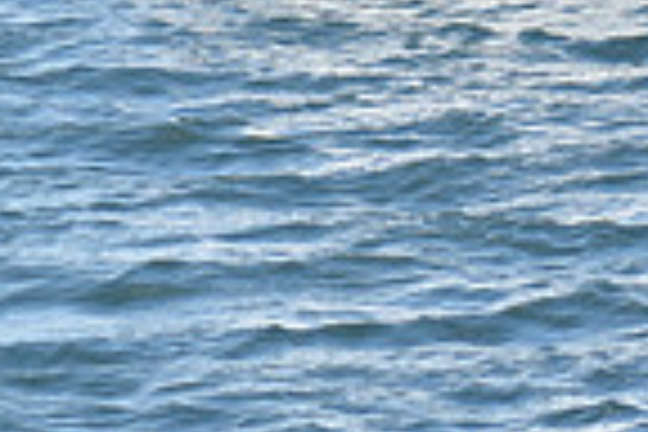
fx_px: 10889
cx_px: 1148
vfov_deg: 2.3
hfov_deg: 3.4
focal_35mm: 605
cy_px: -430
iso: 400
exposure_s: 1/1000
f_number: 8
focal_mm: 100
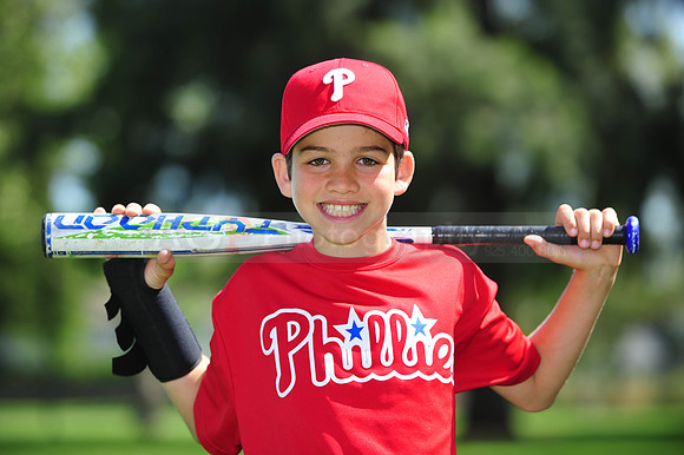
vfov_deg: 8.3
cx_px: 342
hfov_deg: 12.5
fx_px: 3133
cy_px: 228
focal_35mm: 165
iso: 200
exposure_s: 1/800
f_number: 4.5
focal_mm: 165
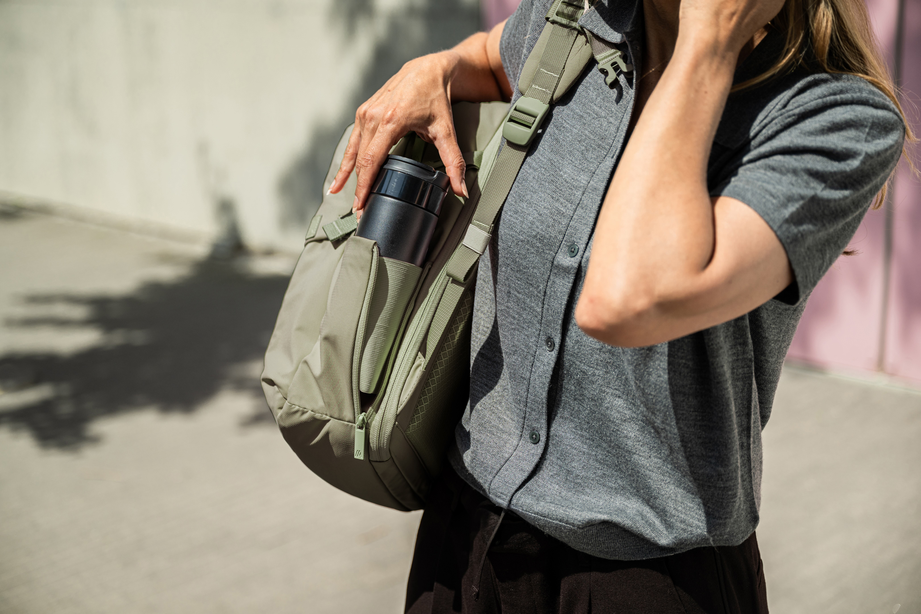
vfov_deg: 23.4
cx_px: 460
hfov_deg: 34.5
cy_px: 307
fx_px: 1484
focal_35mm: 58
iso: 64
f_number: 2.8
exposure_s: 1/1250
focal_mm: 58
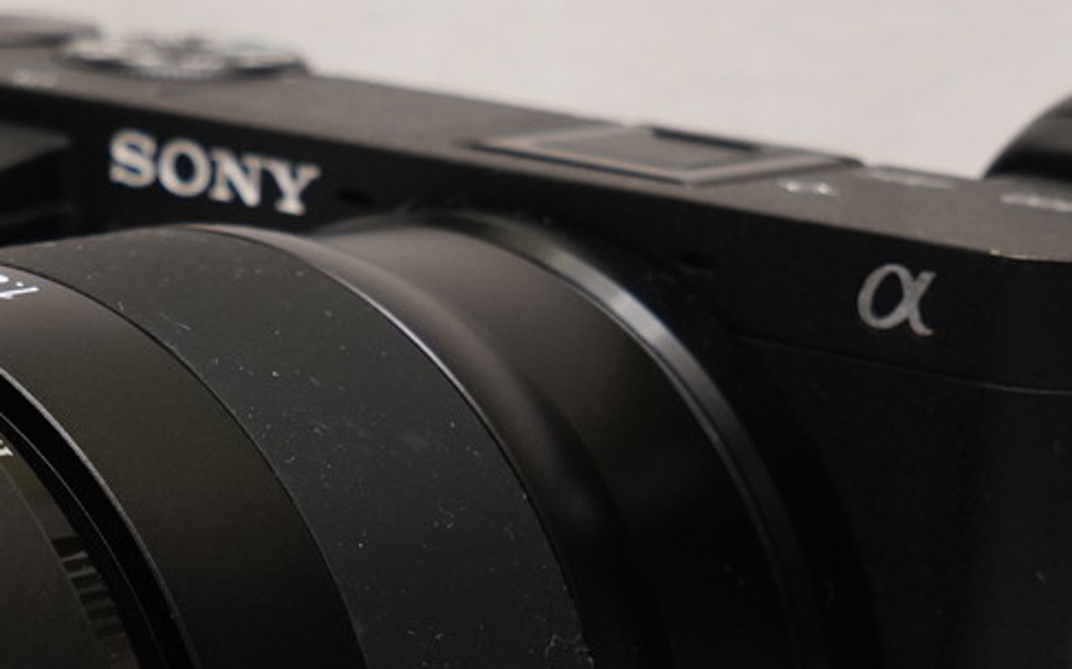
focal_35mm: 154
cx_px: 247
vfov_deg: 8.5
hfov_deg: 13.5
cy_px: 666
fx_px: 4498
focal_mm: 31
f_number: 8
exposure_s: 1/60
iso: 800
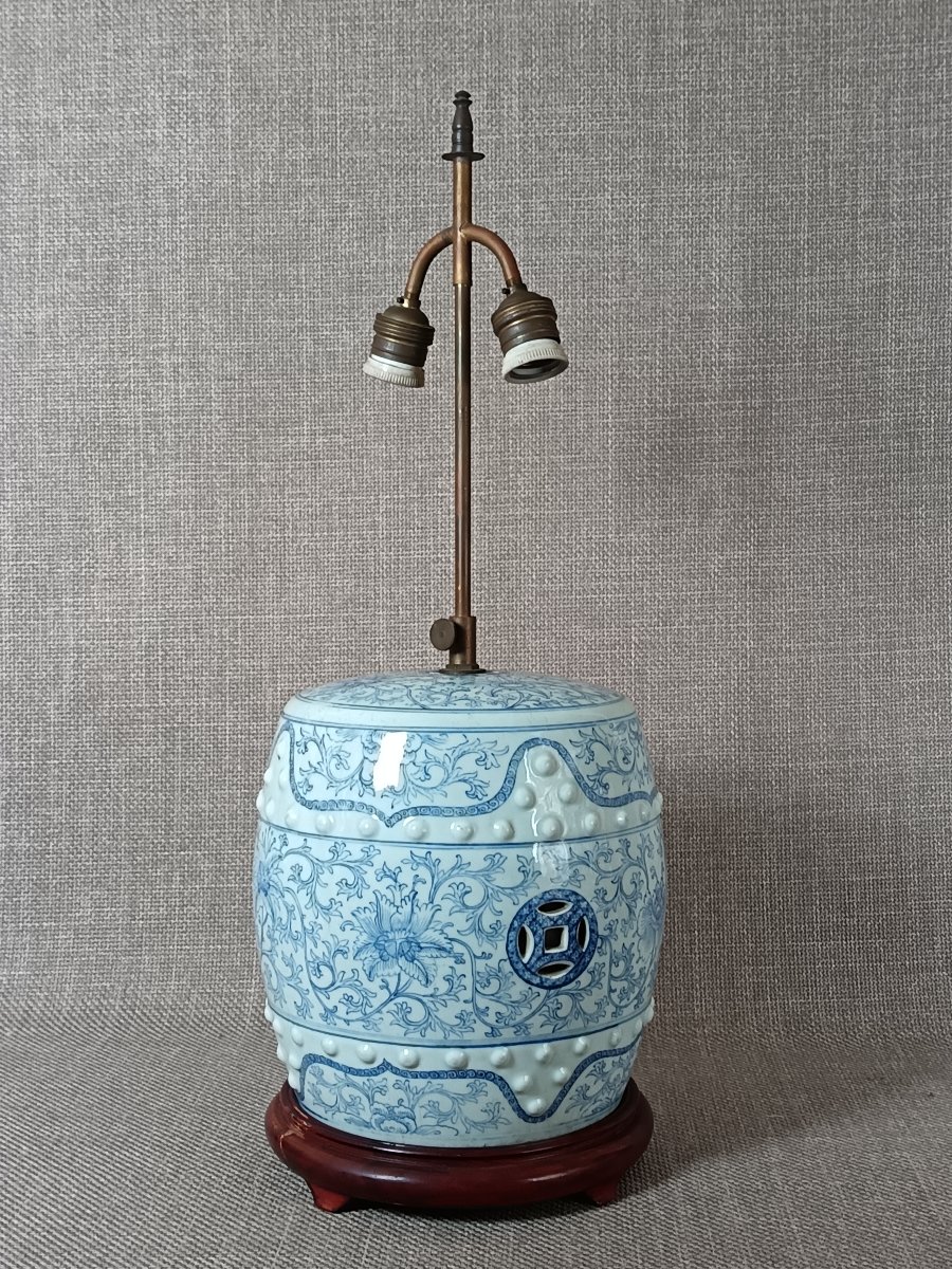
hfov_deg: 30.3
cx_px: 476
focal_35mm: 48
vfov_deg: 39.7
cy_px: 634
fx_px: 1760
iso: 827
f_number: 1.75
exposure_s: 1/25
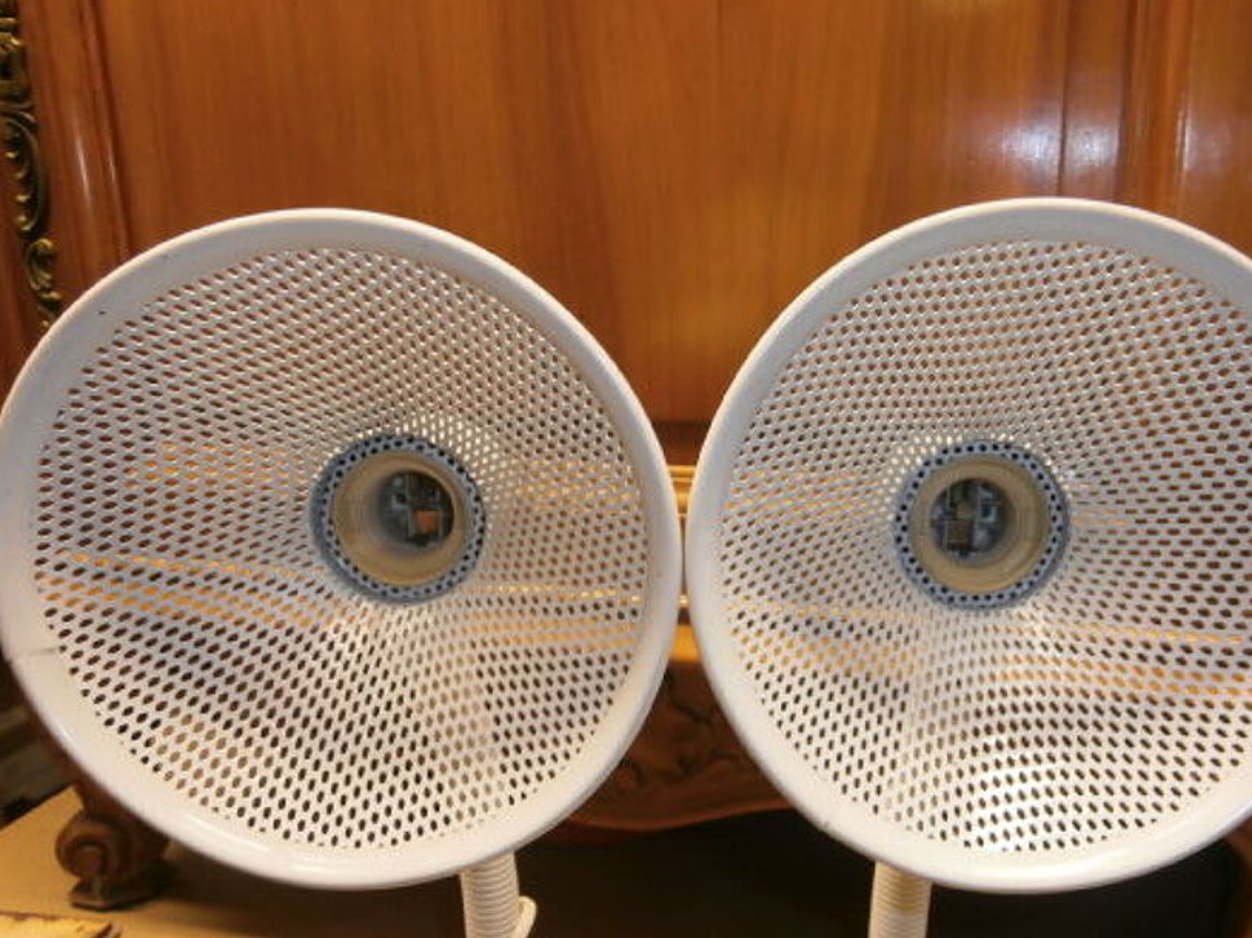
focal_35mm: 32
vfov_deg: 43.9
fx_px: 1157
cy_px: 571
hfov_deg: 56.6
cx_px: 711
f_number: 2.8
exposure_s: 1/30
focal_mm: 4.7
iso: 160
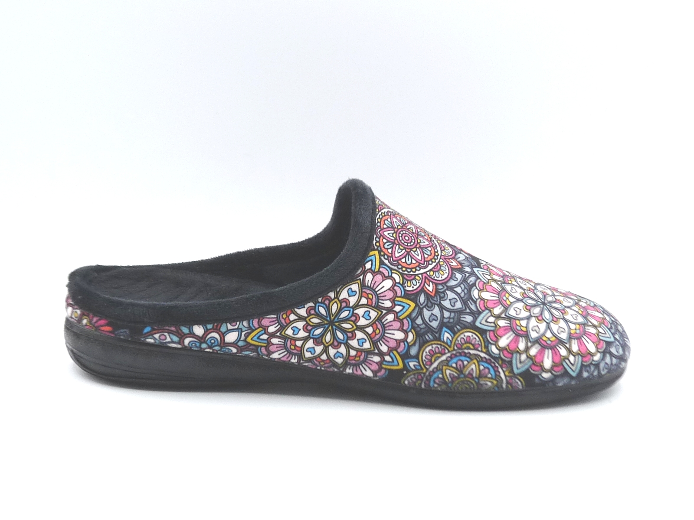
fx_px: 962
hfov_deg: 39.7
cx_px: 347
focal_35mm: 48
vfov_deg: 30.3
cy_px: 260
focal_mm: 4.8
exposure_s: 1/160
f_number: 4
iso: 100
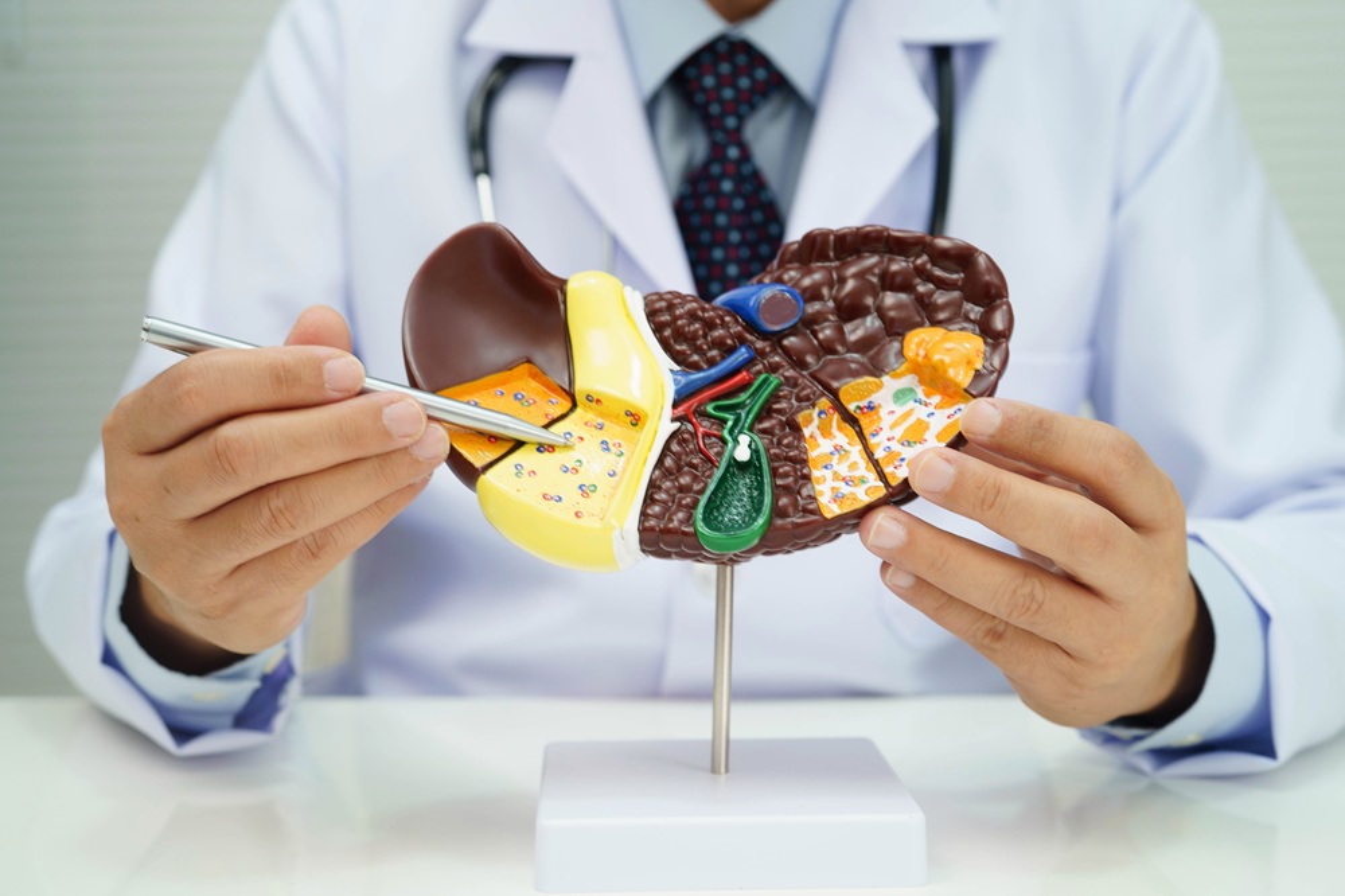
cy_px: 448
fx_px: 1867
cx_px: 672
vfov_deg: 27.0
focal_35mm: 50
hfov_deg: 39.6
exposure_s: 1/100
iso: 640
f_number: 3.5
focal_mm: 50
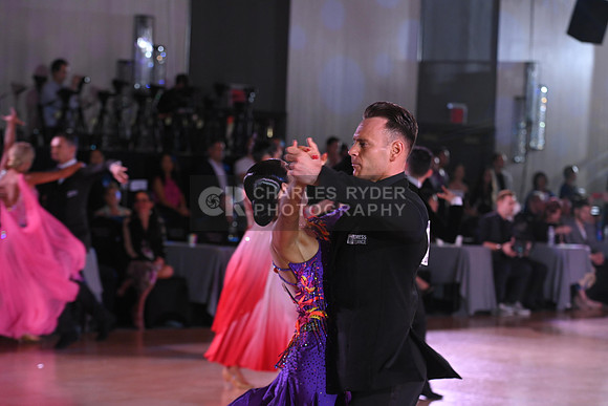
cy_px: 203
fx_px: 1858
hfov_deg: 18.6
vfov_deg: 12.5
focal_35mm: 110
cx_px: 304
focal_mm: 110
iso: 1600
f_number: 5.6
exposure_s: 1/200
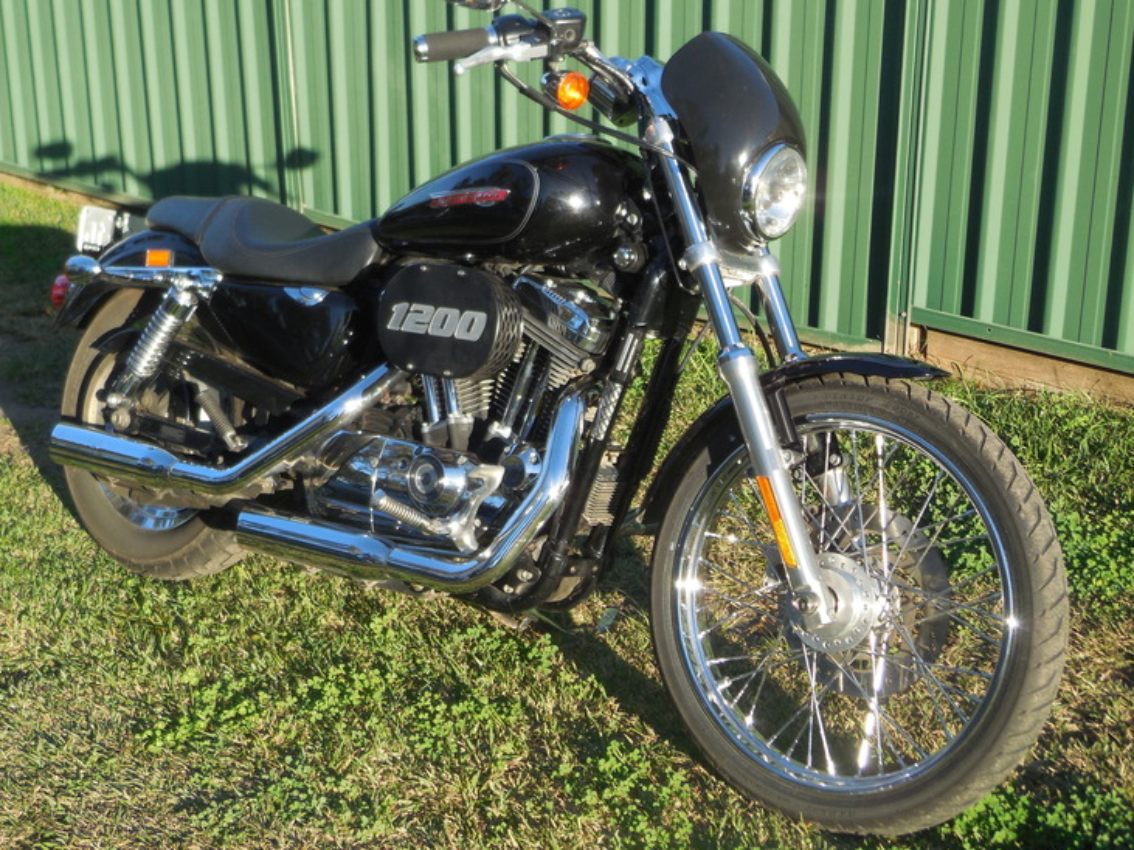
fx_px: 1900
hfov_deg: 33.2
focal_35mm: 58
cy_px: 391
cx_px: 524
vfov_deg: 25.2
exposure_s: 1/320
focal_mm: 9.4
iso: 125
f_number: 4
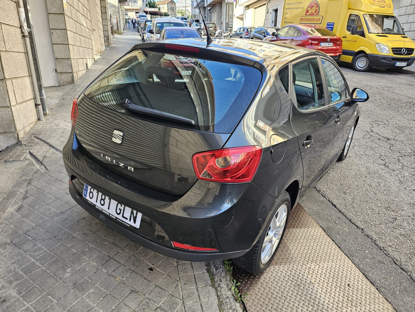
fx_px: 276
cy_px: 156
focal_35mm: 23
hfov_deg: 73.9
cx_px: 208
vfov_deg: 58.9
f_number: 1.7
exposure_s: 1/100
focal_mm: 6.3
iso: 40
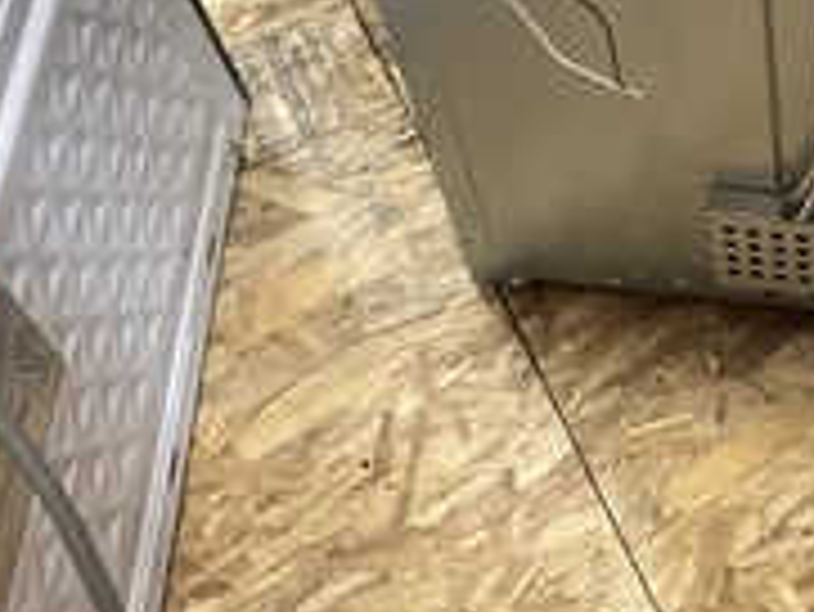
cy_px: -18
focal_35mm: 64
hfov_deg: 28.2
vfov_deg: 22.0
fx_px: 1506
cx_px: 836
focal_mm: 3
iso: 200
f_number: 1.8
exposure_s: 1/40
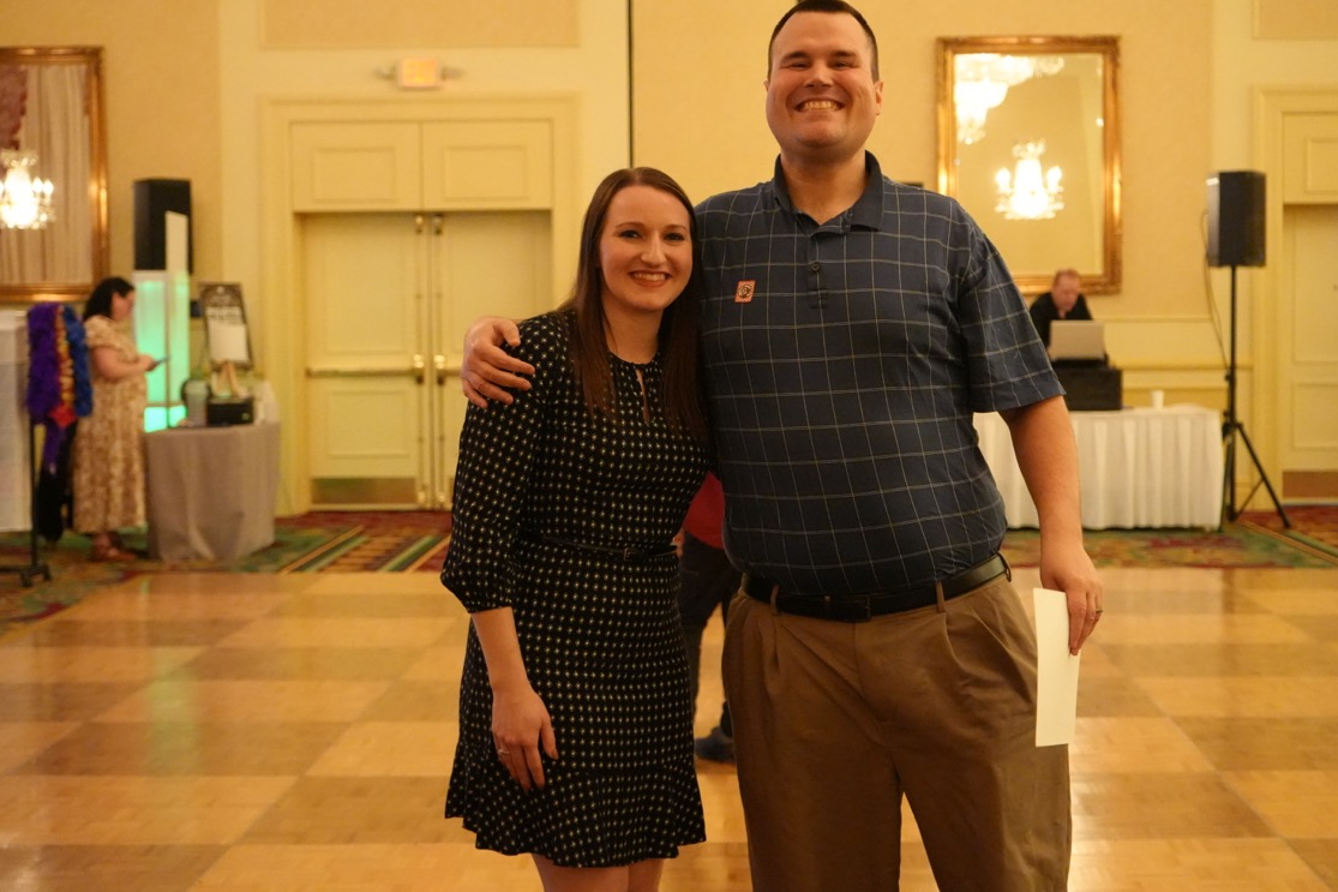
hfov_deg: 32.4
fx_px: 2304
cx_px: 712
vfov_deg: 21.9
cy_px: 429
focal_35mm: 62
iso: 12800
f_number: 5
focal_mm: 54
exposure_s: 1/100
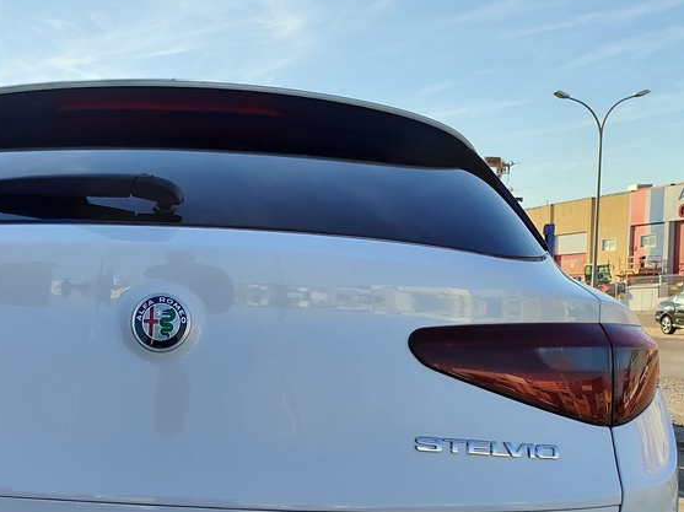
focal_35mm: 46
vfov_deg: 30.7
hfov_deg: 39.2
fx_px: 908
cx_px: 111
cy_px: 413
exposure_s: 1/852
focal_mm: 5.95
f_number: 1.89
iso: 50
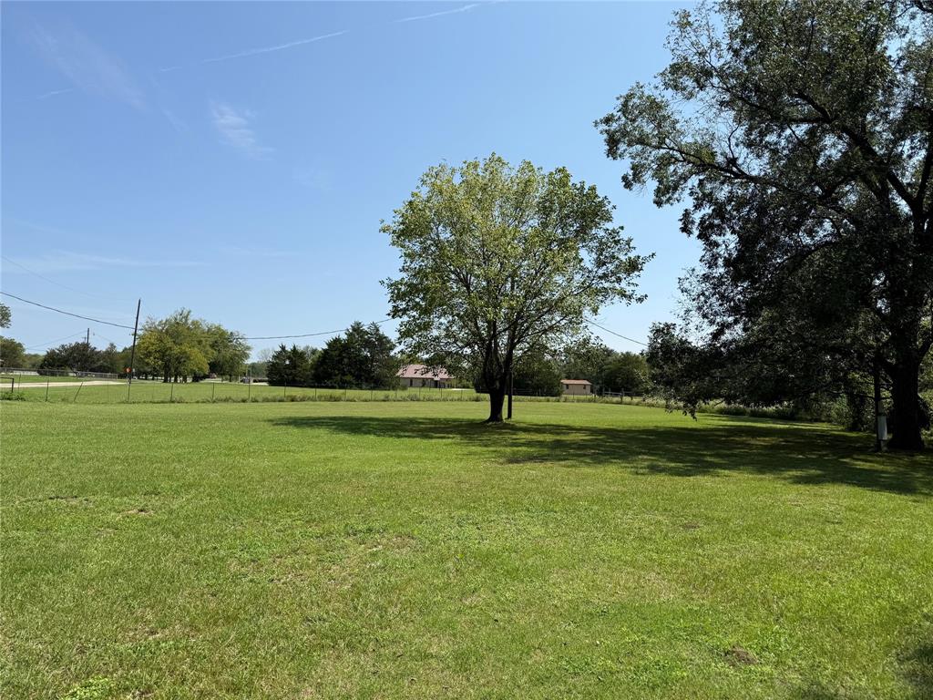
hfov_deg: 71.6
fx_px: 647
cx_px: 466
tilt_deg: +2.9
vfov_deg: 56.8
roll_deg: -1.5
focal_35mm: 24
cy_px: 350
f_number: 1.78
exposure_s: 1/4975
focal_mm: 6.76
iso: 80
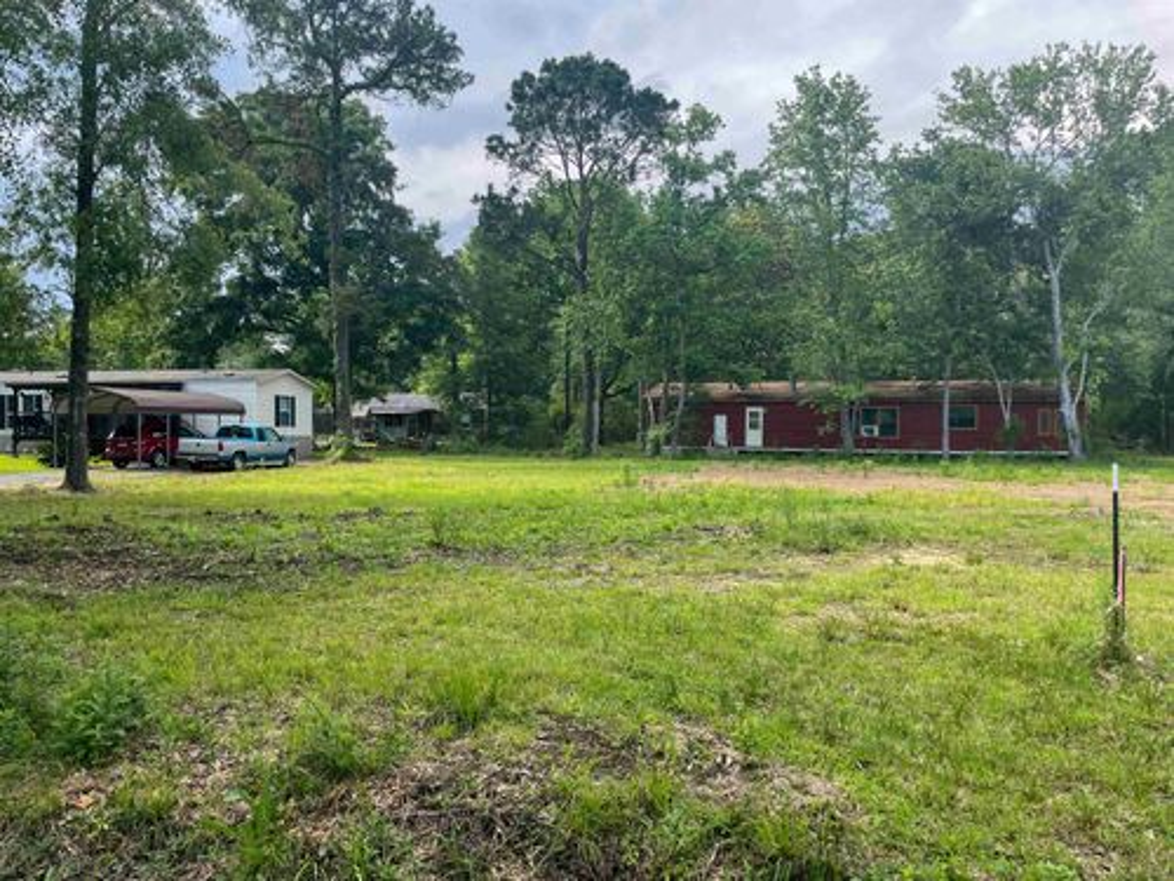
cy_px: 440
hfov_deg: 67.3
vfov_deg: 53.1
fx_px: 882
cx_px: 587
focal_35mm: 26
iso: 32
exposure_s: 1/690
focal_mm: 4.2
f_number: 1.6
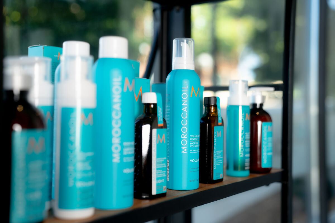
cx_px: 168
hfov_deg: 40.3
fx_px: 456
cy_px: 112
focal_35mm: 49
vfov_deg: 27.5
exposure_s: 1/400
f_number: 2.8
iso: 160
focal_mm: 49
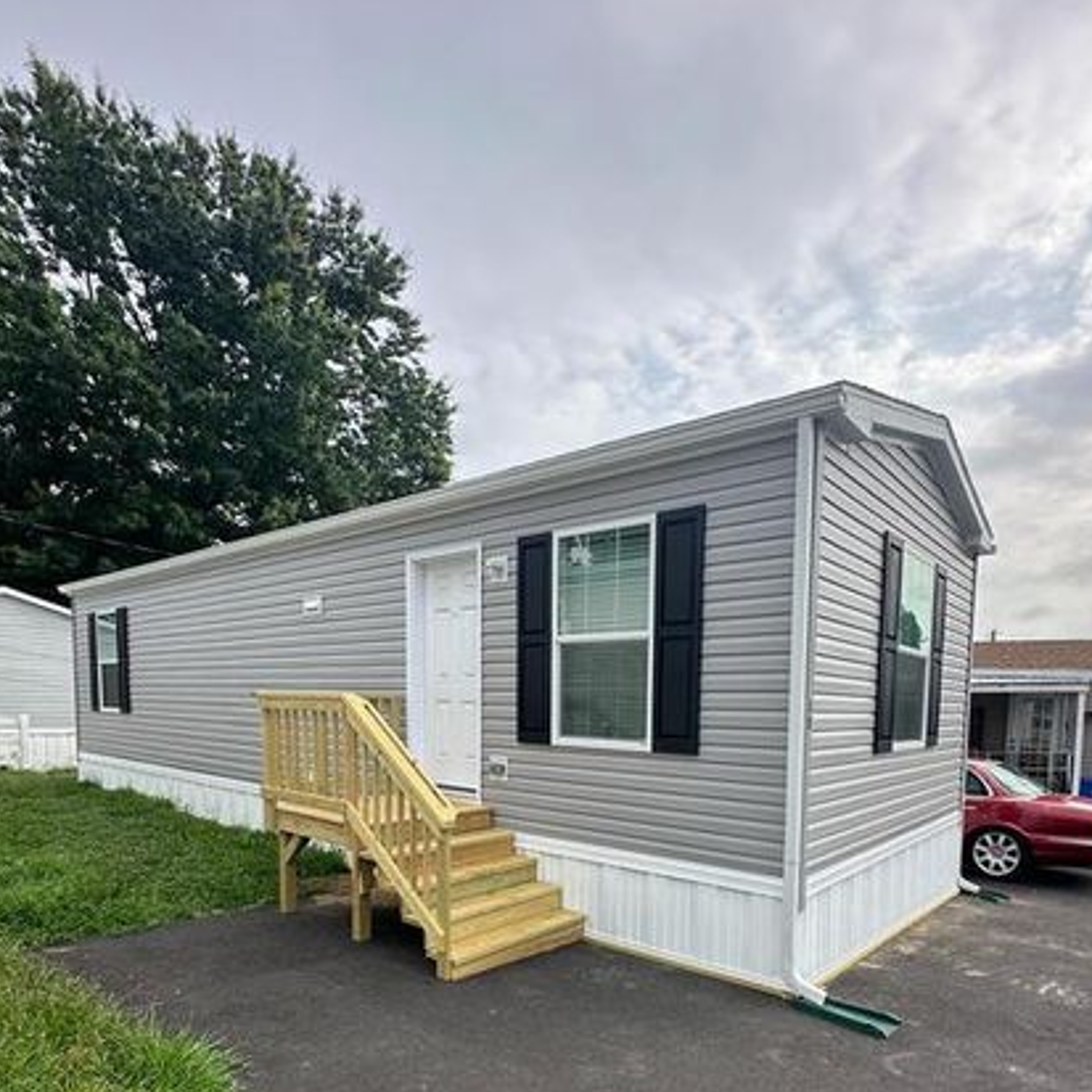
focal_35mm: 20
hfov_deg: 74.2
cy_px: 771
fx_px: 714
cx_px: 640
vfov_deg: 71.4
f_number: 2.2
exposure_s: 1/812
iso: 40
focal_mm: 2.22
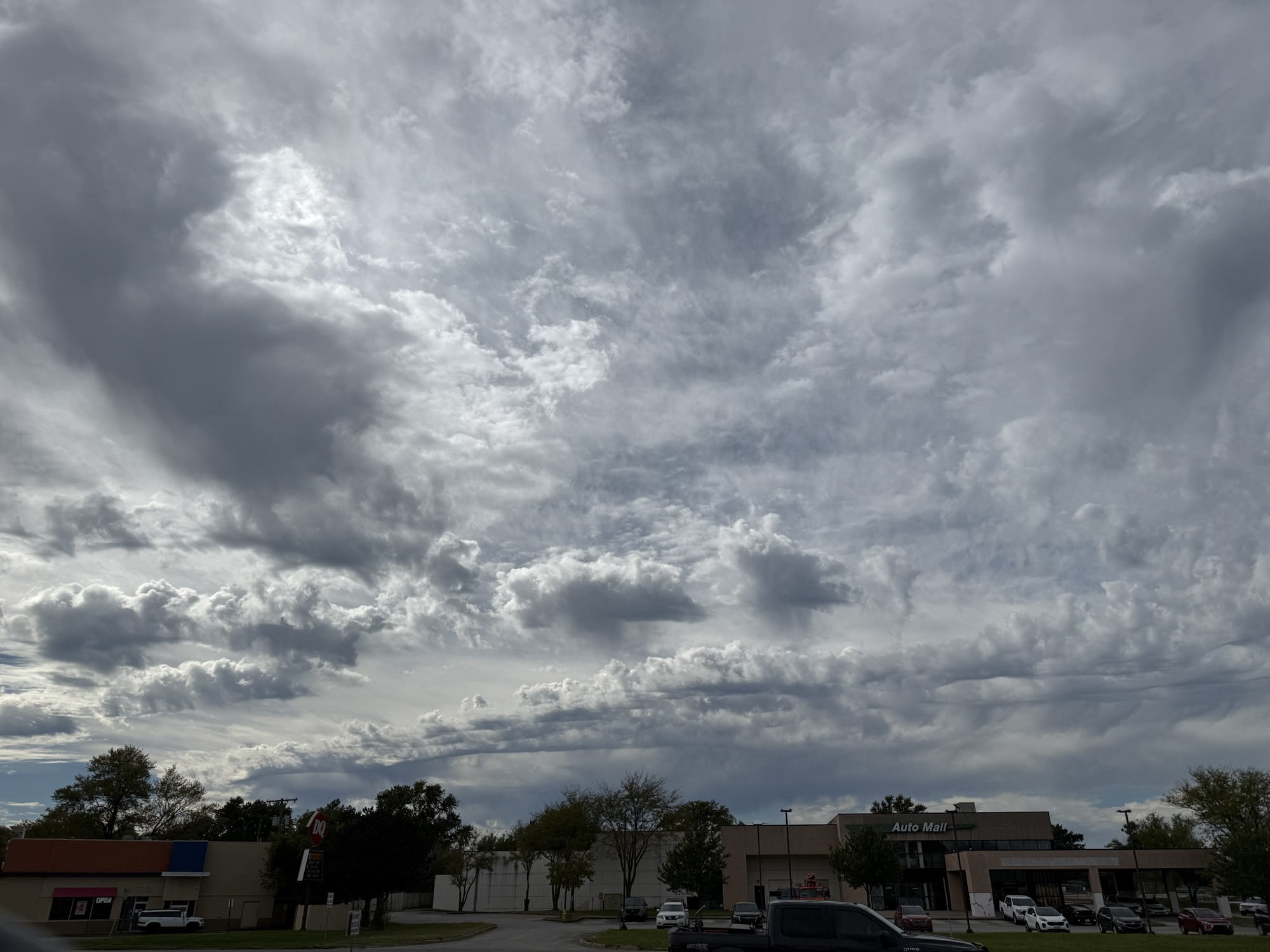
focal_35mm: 24
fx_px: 881
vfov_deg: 56.8
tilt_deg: +24.1
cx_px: 635
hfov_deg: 71.6
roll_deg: -0.1
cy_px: 476
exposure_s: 1/17544
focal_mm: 6.76
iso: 64
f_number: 1.78
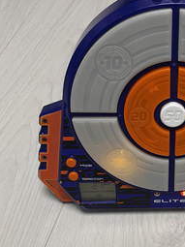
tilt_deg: -57.1
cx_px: 164
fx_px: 364
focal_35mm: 51
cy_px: 164
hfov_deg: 27.6
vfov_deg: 37.1
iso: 80
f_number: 1.6
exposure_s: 1/49
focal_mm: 5.1
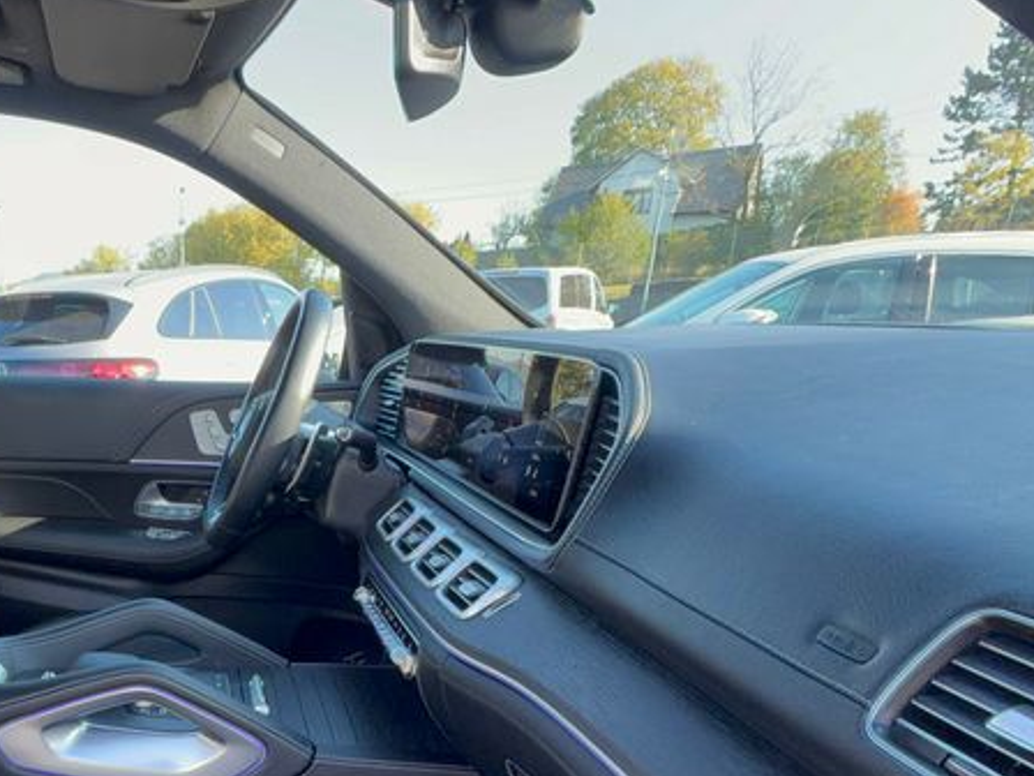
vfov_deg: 39.5
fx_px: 956
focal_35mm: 32
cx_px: 152
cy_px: 758
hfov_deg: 51.7
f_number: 2.2
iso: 32
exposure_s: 1/65
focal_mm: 2.22
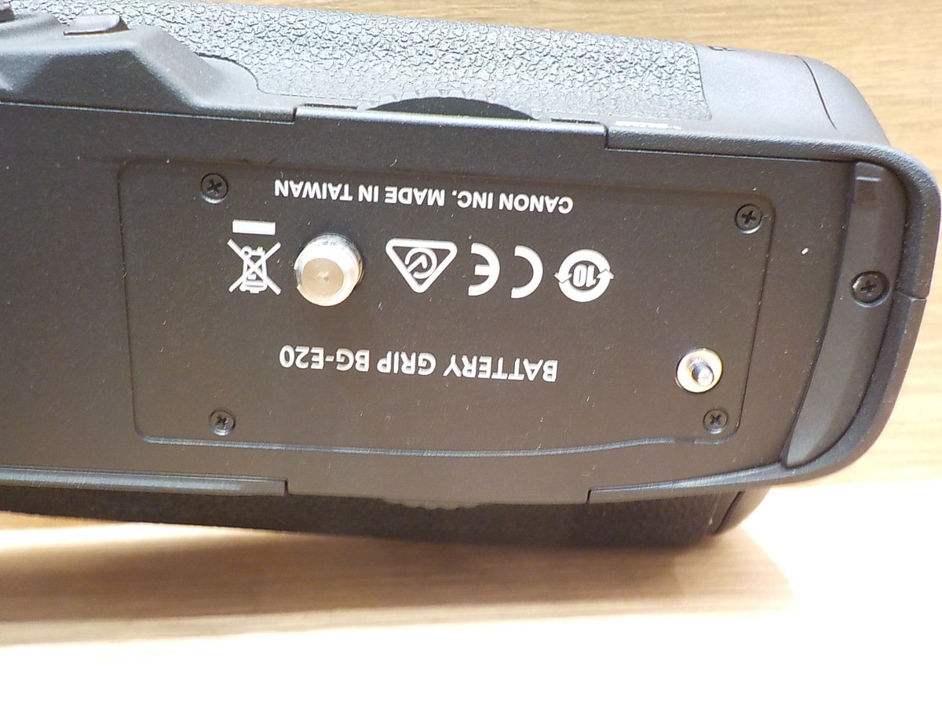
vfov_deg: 46.8
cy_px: 353
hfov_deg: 60.0
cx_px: 471
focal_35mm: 30
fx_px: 816
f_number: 3.3
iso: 250
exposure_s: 1/30
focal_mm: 4.1
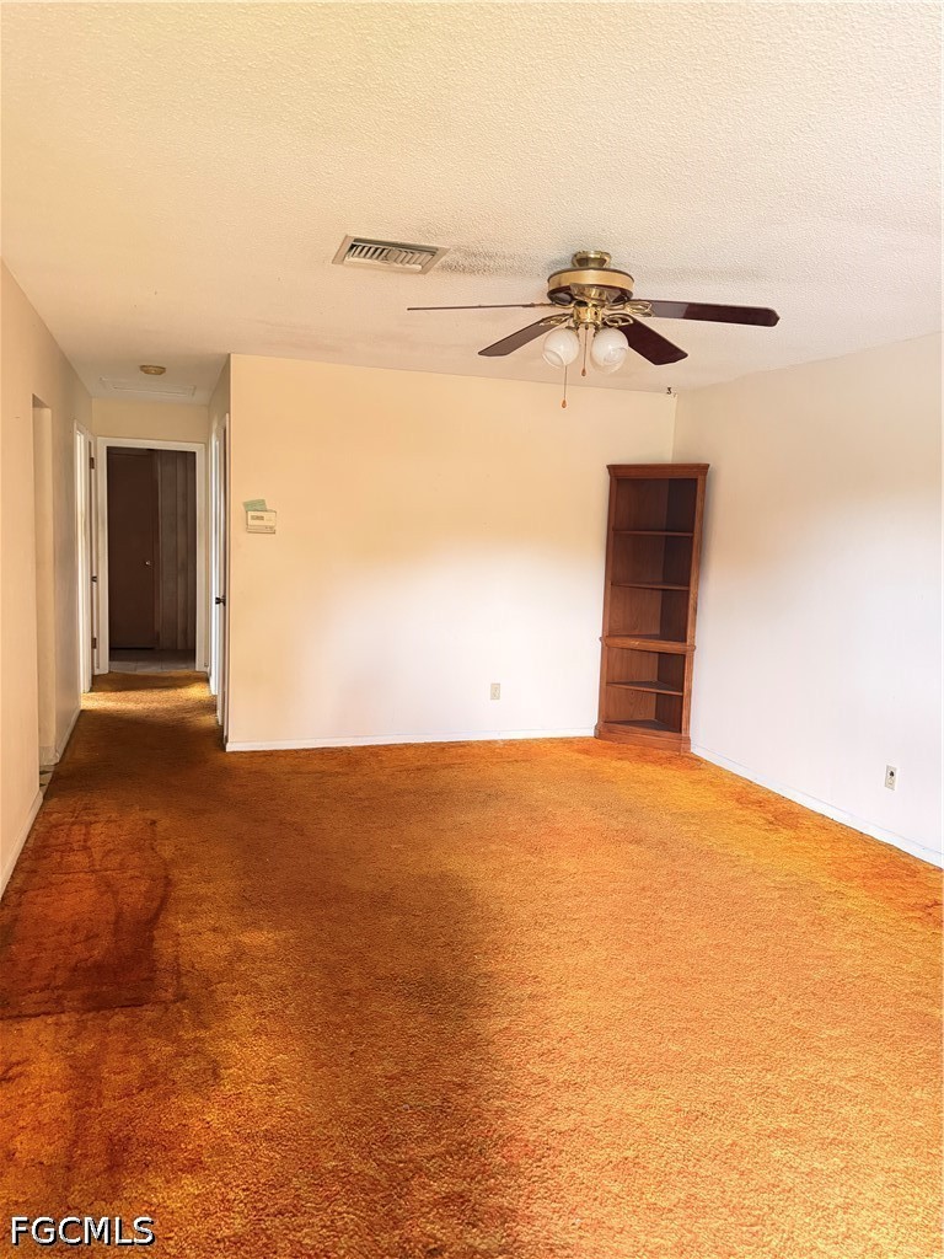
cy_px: 630
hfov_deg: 56.8
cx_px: 472
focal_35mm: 24
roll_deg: -1.3
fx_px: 873
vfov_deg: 71.6
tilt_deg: -6.0
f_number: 1.78
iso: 800
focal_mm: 6.76
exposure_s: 1/47
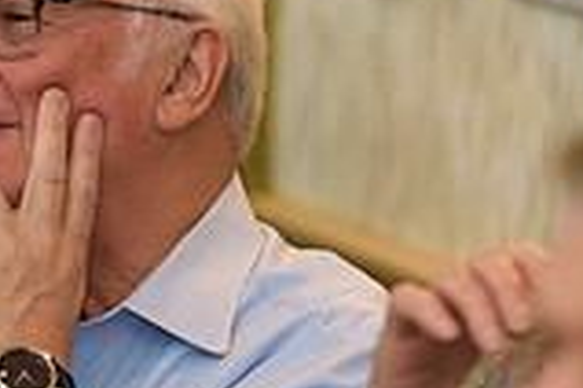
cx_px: -7
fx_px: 8550
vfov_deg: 2.6
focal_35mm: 528
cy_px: 68
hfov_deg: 3.9
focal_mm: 145
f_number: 3.2
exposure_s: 1/125
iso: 1000
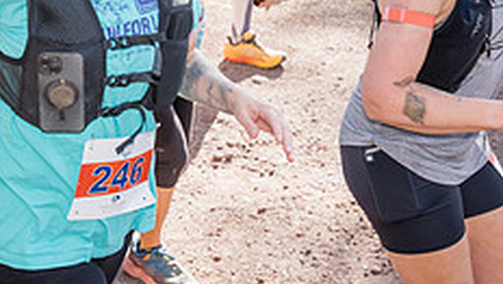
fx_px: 1375
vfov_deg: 11.6
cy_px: -14
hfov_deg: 20.7
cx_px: 186
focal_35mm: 103
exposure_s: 1/500
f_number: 5
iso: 800
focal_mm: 39.4
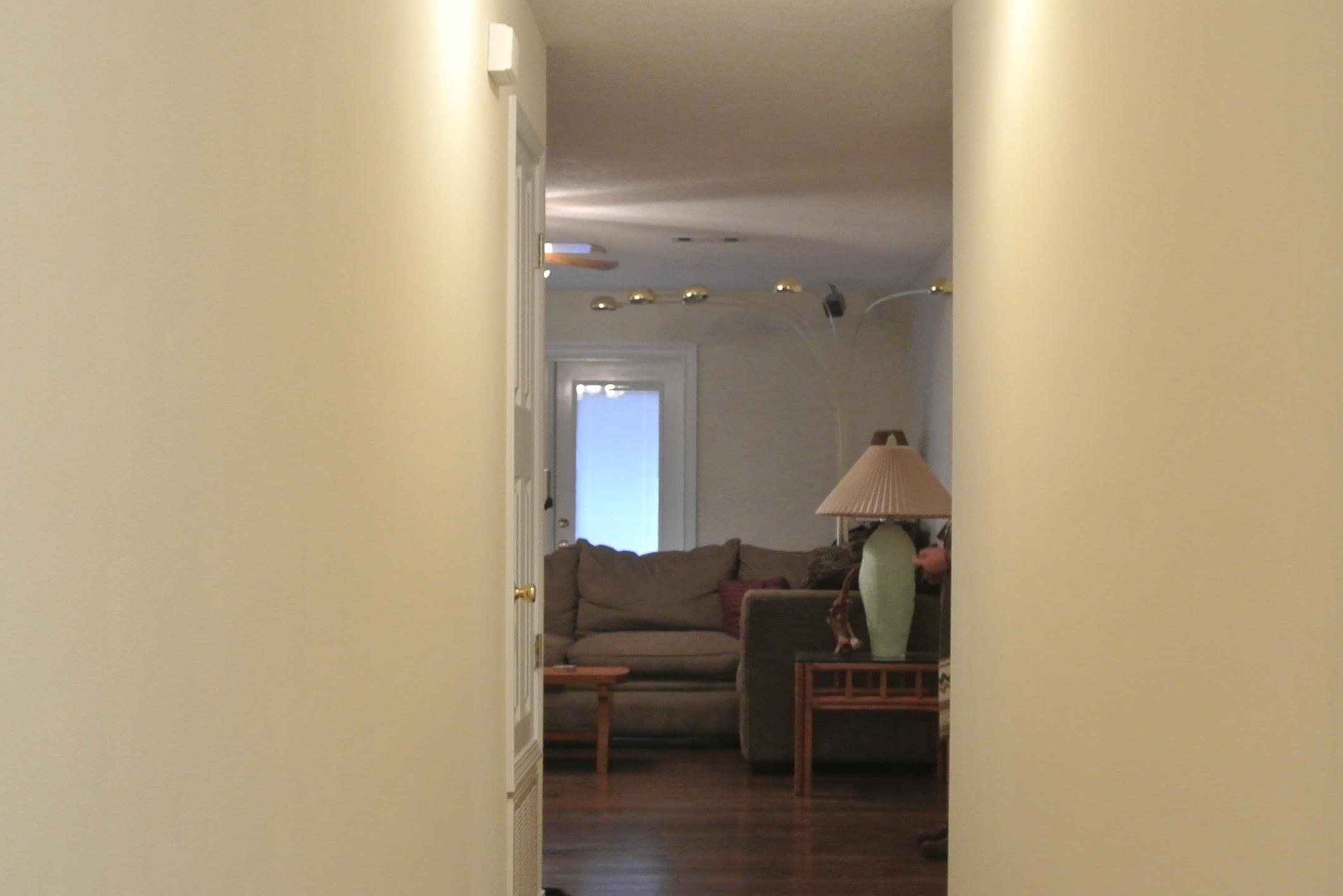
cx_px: 802
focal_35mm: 56
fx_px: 2089
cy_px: 462
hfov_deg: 35.5
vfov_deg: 24.2
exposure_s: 1/25
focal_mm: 15.1
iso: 800
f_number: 4.2
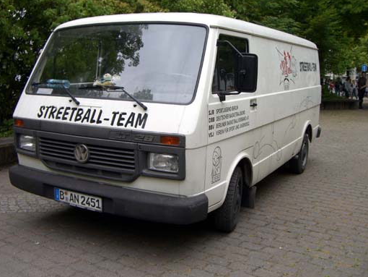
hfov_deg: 45.8
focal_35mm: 41
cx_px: 182
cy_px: 130
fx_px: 436
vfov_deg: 35.2
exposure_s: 1/125
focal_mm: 6.2
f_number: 2.7
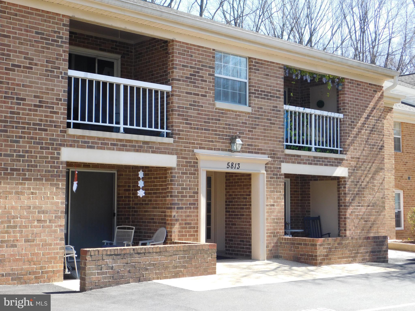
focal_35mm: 51
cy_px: 156
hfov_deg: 37.5
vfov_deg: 28.6
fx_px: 611
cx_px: 208
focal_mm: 9
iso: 125
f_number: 3.8
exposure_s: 1/250
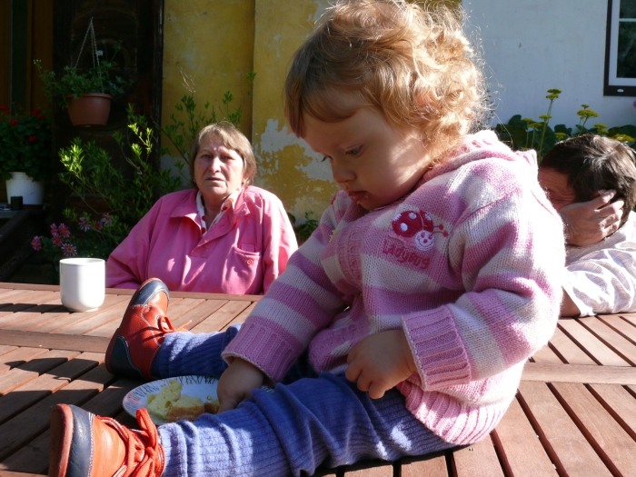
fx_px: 643
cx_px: 318
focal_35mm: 35
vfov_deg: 40.7
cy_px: 238
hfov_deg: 52.6
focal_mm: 7.4
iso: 100
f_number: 5.6
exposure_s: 1/200
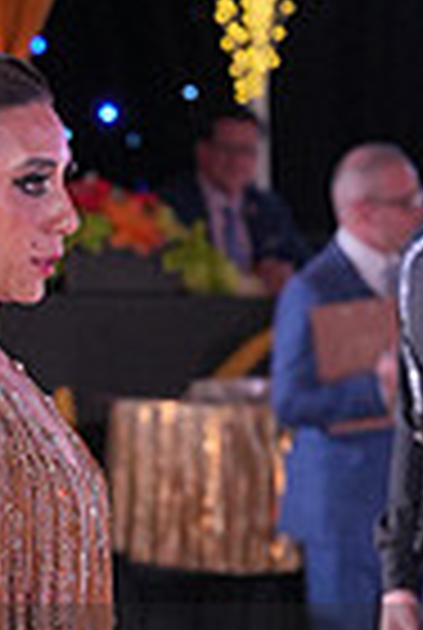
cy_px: 756
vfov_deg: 6.5
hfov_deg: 4.4
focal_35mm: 314
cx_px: 155
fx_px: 5507
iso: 2000
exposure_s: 1/400
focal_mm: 76
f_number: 4
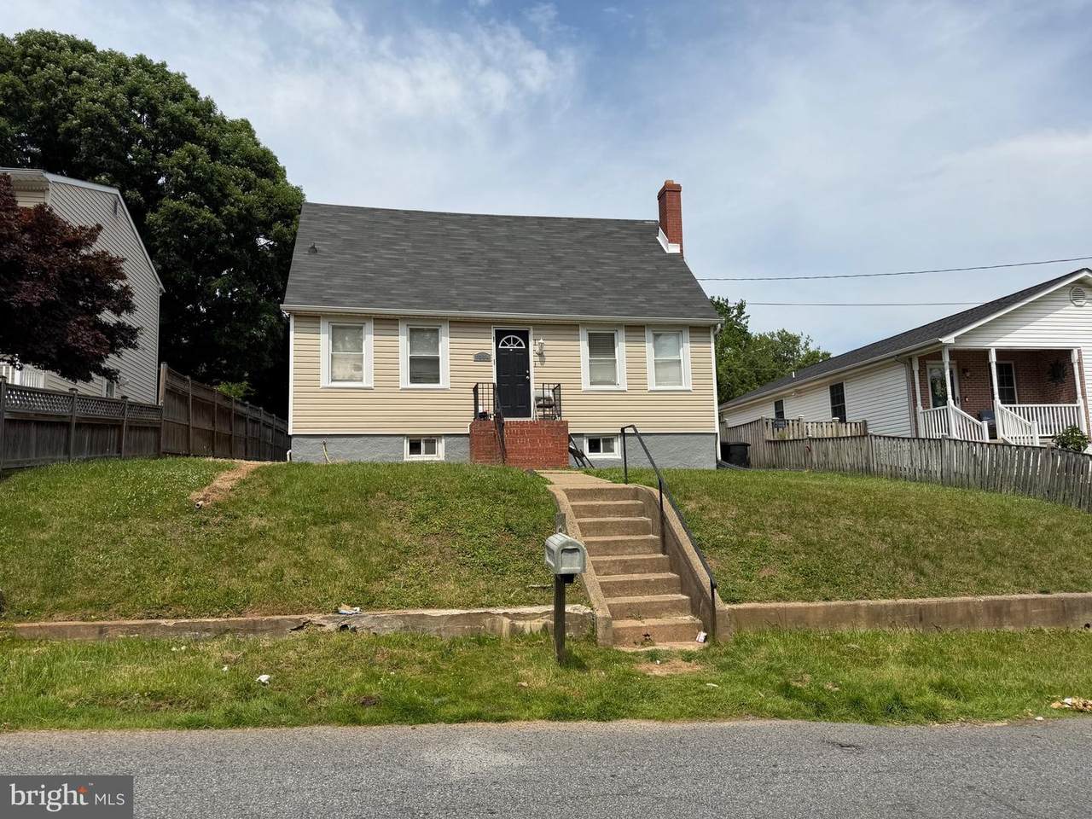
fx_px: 757
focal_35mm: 24
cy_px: 410
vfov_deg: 56.8
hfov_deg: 71.6
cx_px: 546
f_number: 1.78
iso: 80
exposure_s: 1/6711
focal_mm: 6.76
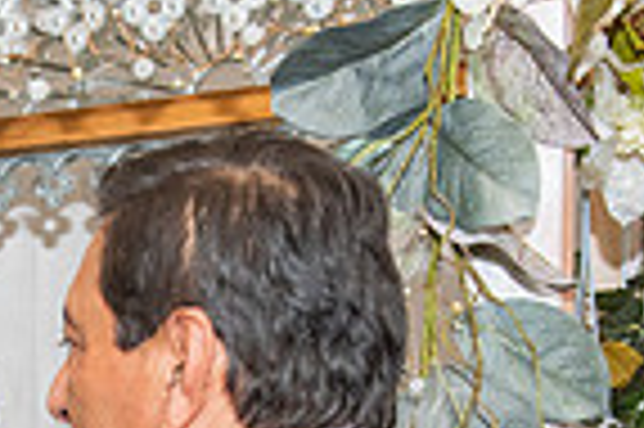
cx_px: -126
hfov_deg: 14.4
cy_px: 723
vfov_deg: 9.5
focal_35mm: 138
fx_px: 2466
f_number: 4.5
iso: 1600
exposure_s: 1/125
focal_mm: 34
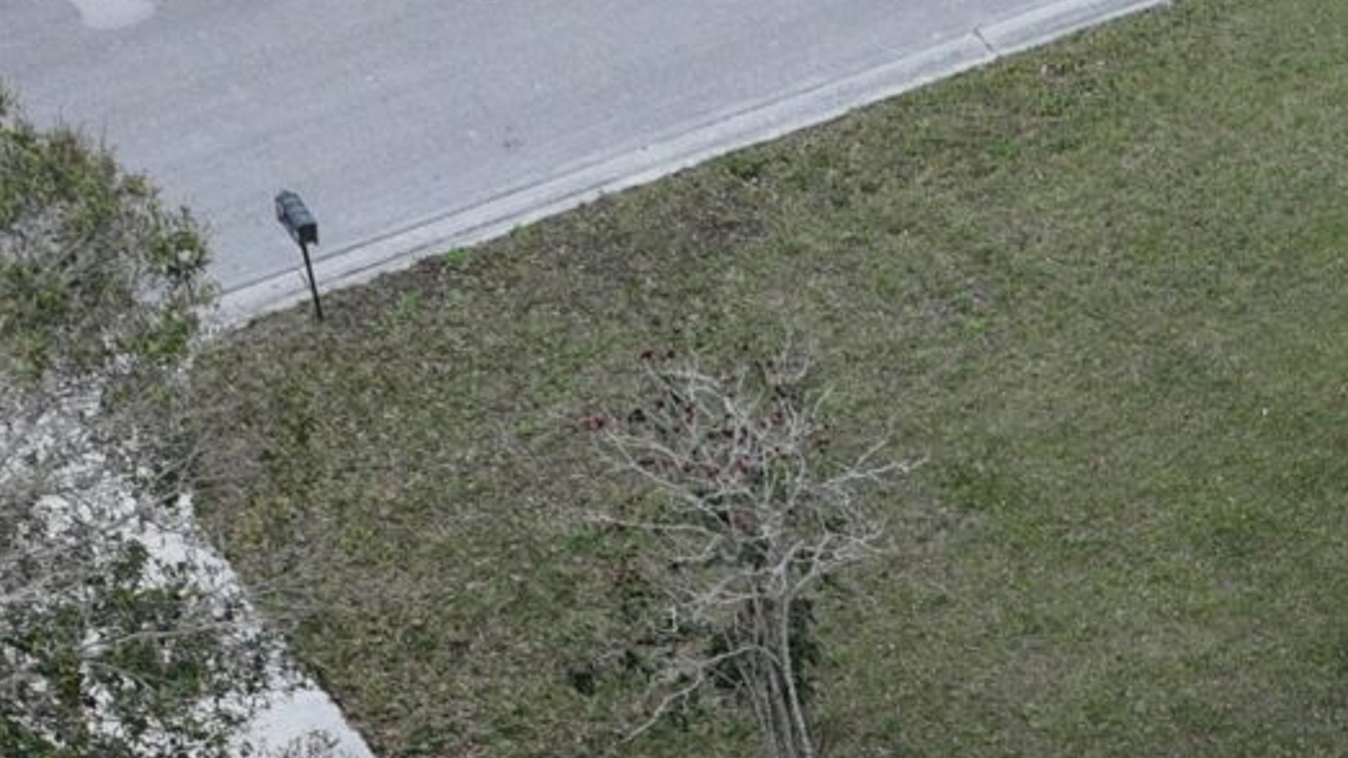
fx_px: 4574
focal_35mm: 128
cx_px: 1644
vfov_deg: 8.6
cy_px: 1815
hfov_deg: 16.1
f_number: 2.8
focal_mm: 12.29
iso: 210
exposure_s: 1/15
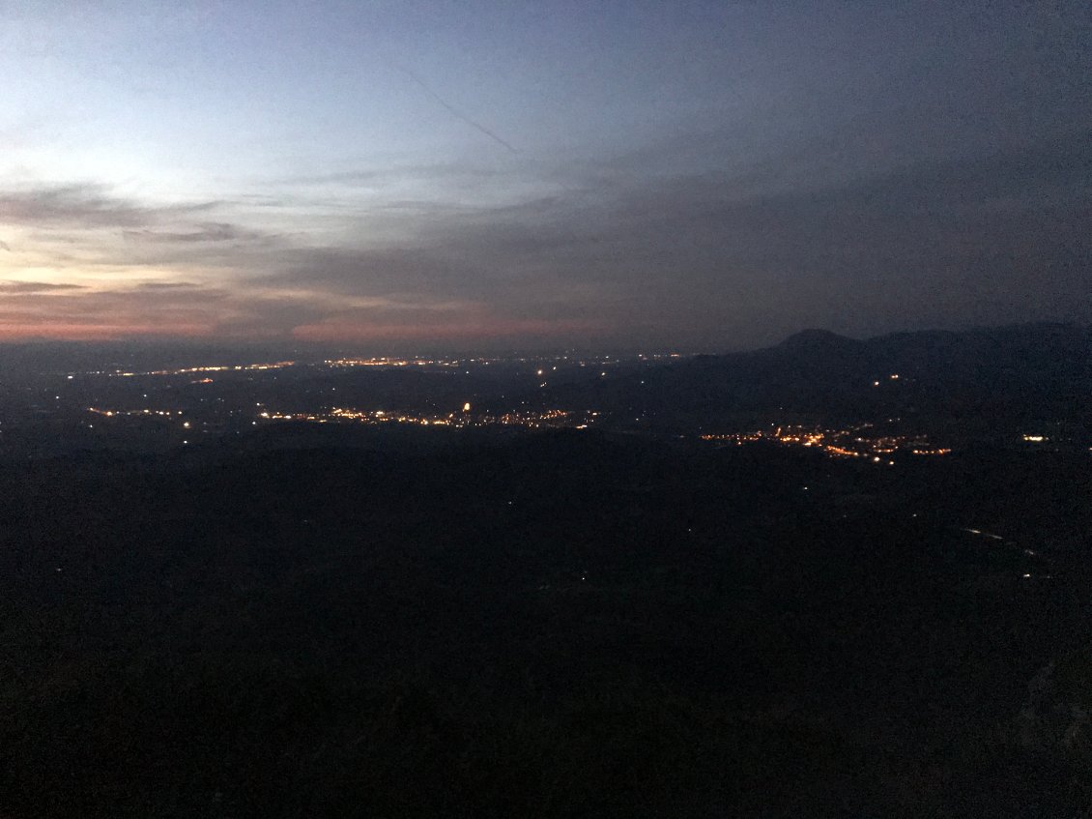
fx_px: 883
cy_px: 410
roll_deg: +0.7
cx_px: 546
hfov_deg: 63.5
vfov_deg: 49.7
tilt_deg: -4.7
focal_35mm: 28
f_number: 1.8
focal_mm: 3.99
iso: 800
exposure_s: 1/4
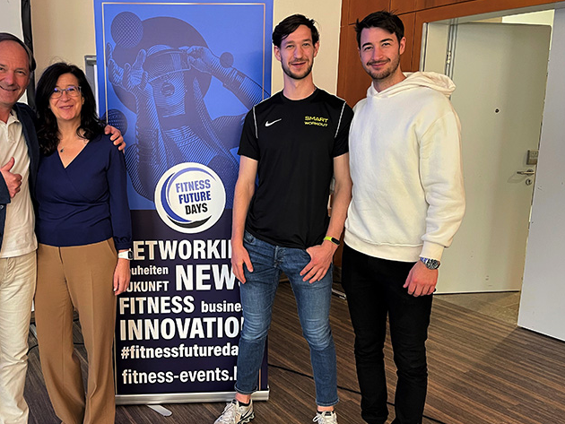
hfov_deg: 54.8
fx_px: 539
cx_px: 216
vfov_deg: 42.9
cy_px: 230
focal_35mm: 33
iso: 250
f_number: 1.6
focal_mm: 5.1
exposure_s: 1/50
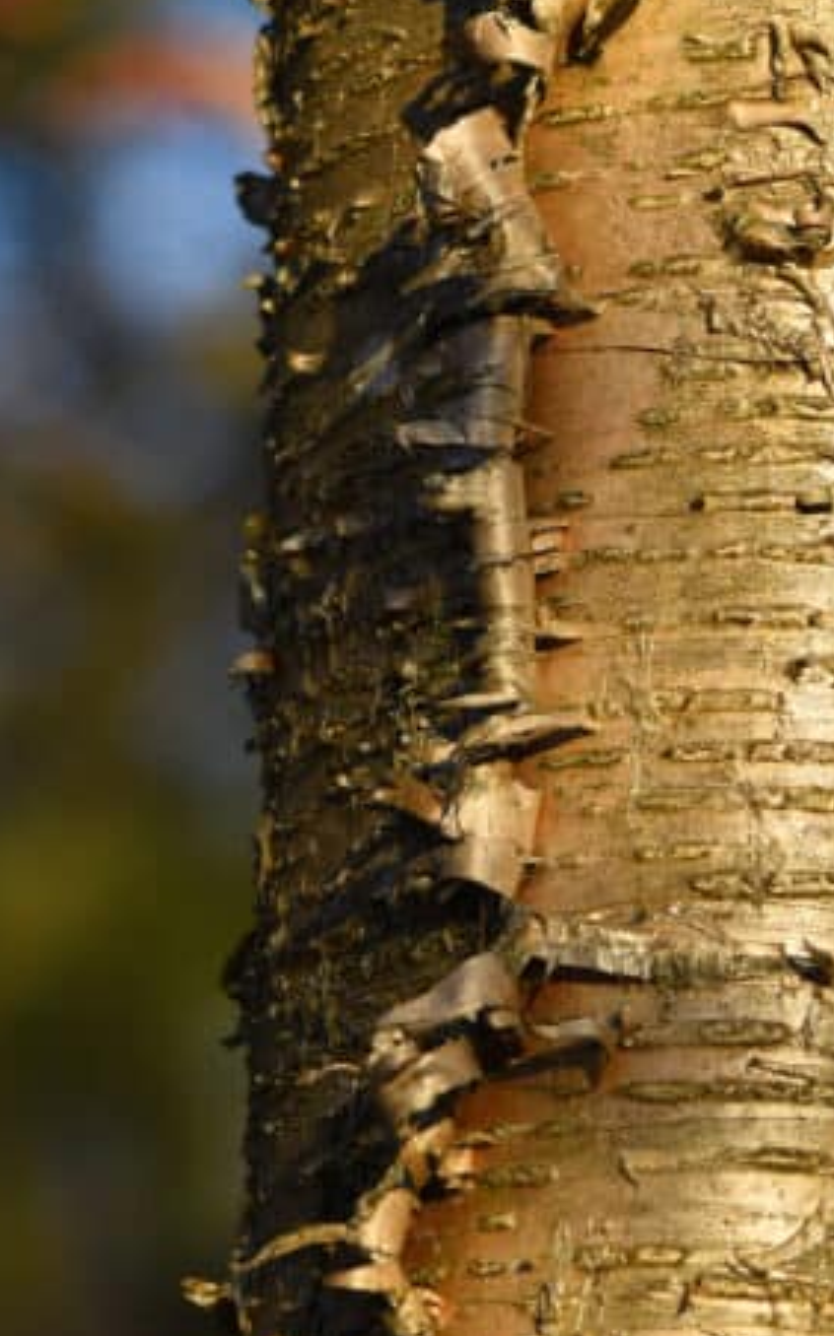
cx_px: 299
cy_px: 495
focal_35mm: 319
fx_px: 11616
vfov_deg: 6.6
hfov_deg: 4.1
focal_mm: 92
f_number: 4.5
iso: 100
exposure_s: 1/320
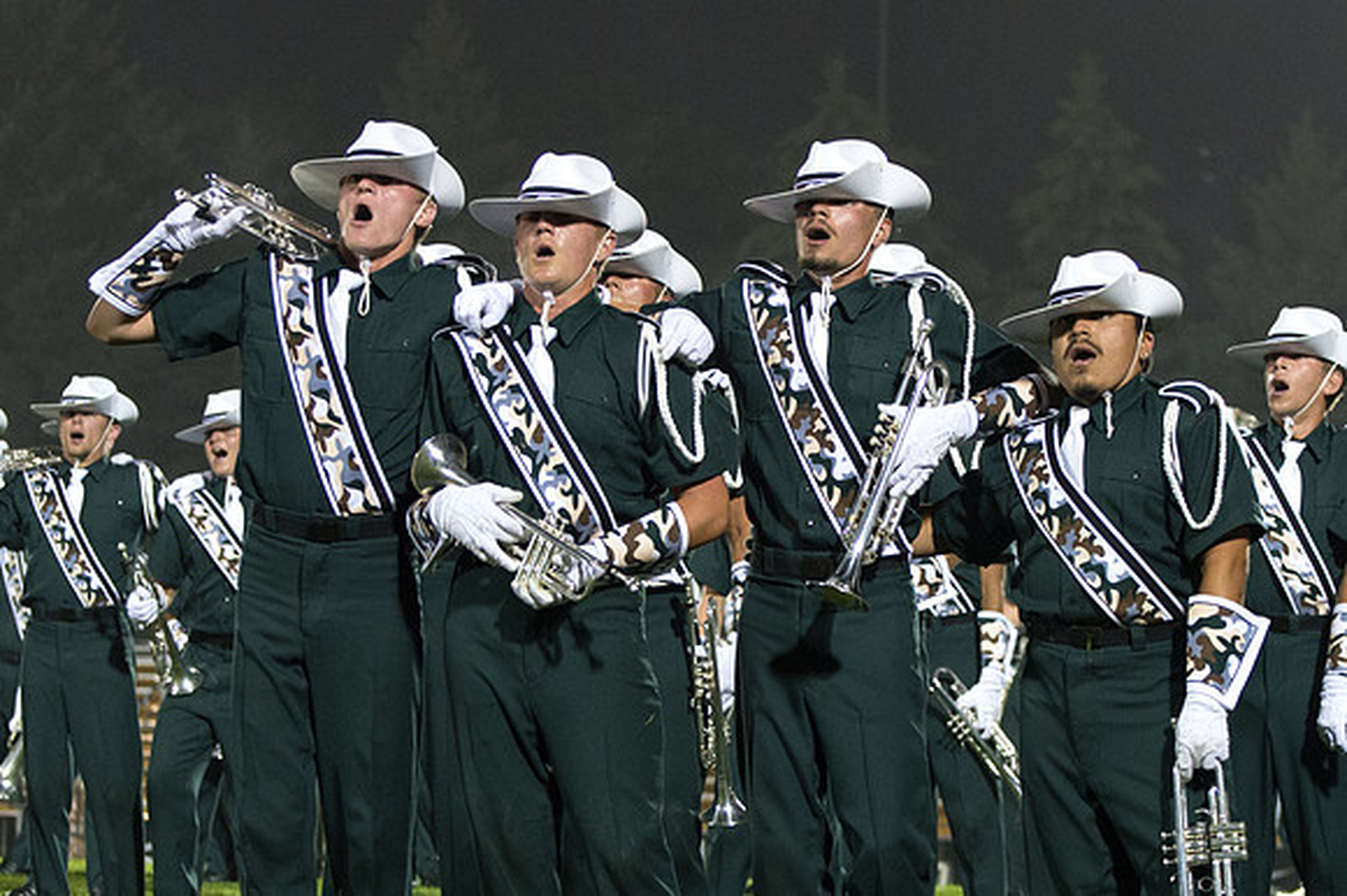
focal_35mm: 169
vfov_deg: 8.1
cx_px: 856
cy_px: 393
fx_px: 6325
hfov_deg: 12.1
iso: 3600
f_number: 4.5
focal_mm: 82
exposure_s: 1/160
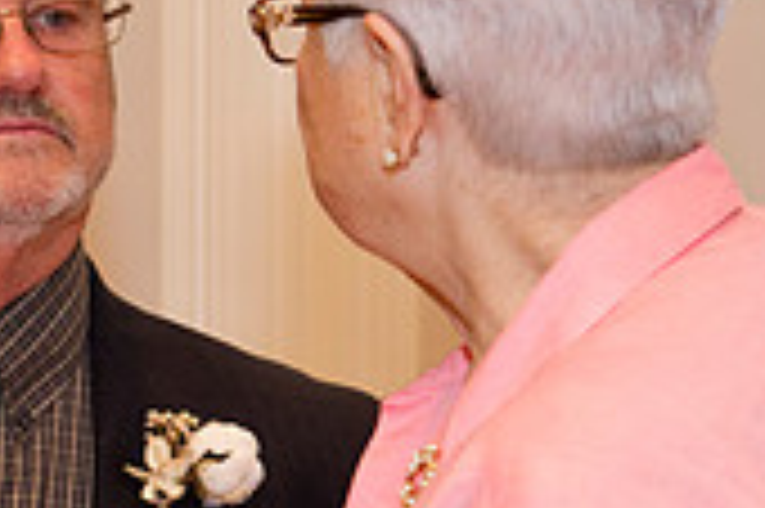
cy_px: 553
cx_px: -166
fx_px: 3991
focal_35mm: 188
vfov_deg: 7.2
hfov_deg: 10.7
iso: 1250
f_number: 4.5
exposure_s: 1/80
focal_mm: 55
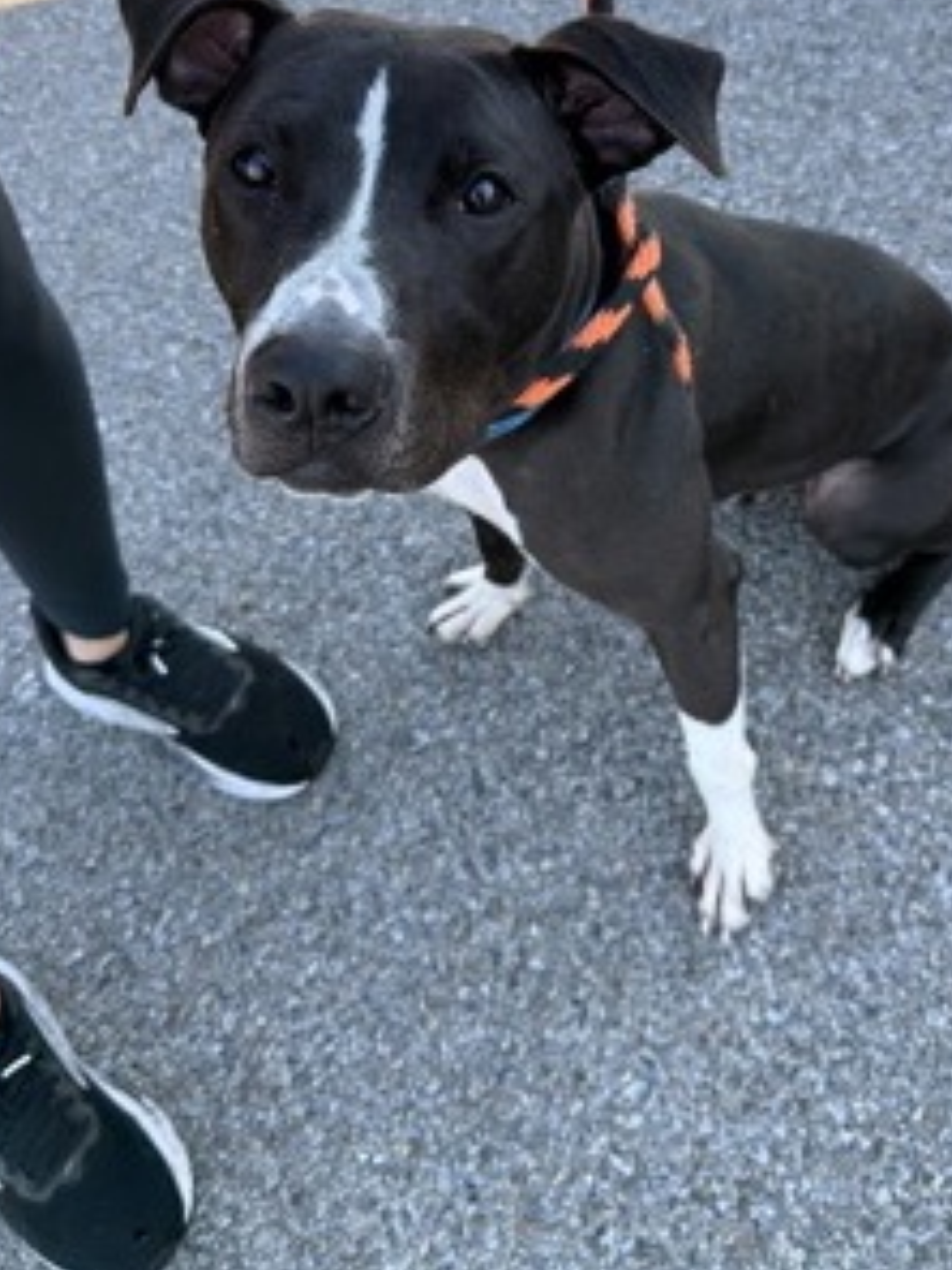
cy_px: 420
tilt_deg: -54.8
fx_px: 1247
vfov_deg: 52.9
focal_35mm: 34
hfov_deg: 41.7
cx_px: 551
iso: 320
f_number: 1.78
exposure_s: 1/2445
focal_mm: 6.76
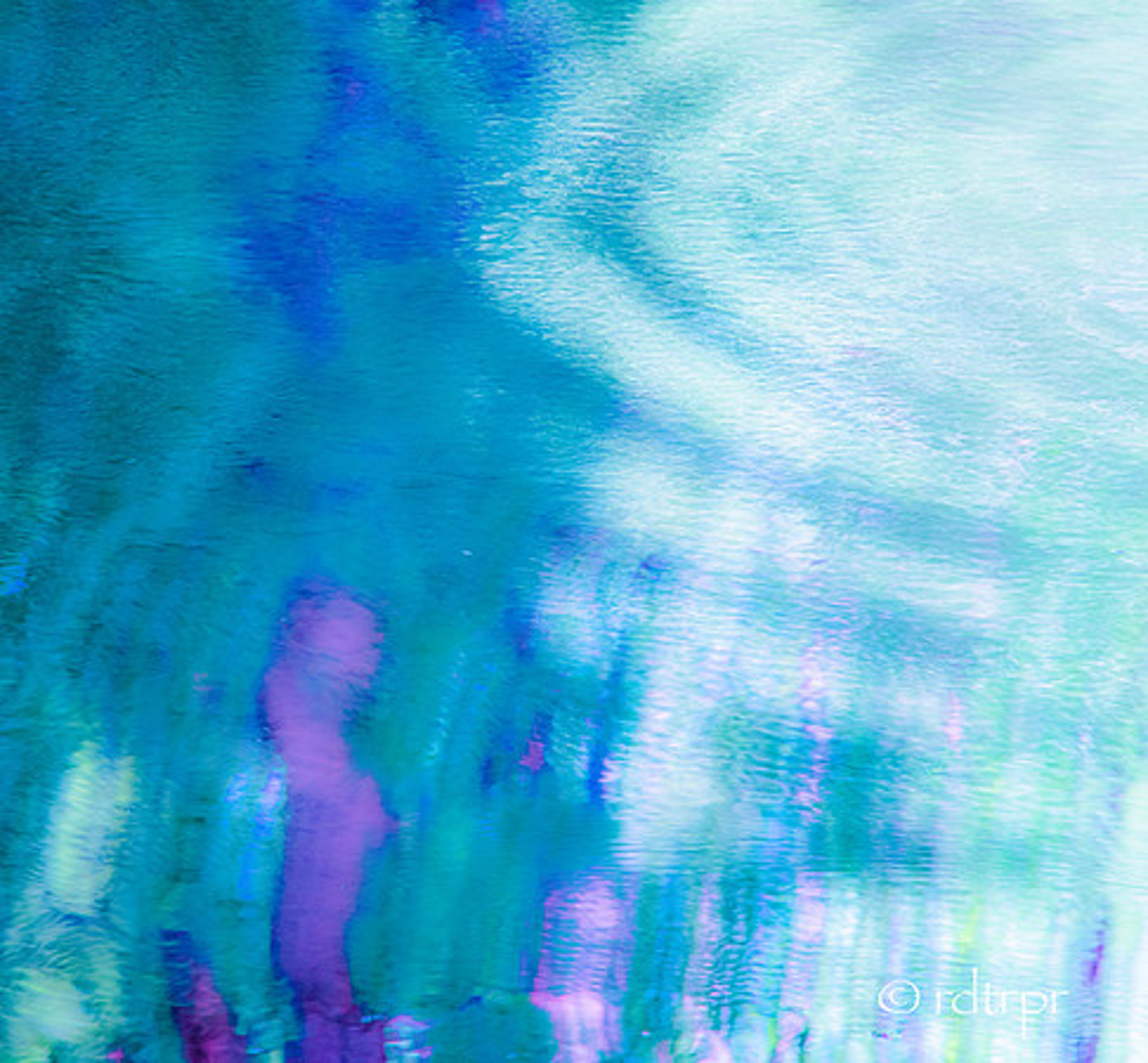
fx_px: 11079
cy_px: 532
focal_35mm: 306
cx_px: 350
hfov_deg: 5.9
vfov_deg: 5.5
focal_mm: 250
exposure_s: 1/4
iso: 800
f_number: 20
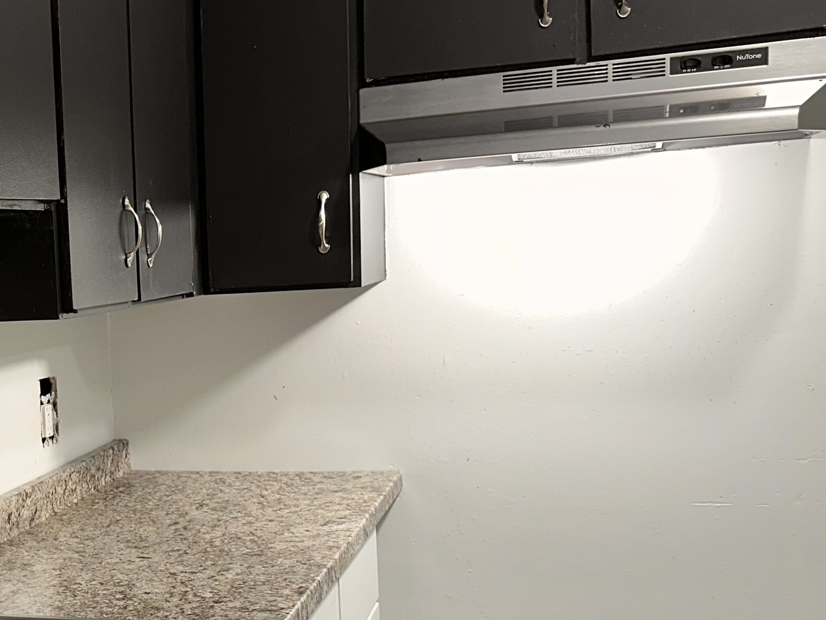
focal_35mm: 54
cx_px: 3
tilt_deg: -8.1
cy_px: 447
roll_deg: +3.5
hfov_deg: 32.7
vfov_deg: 26.8
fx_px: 1289
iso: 80
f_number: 1.78
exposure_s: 1/30
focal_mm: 6.86
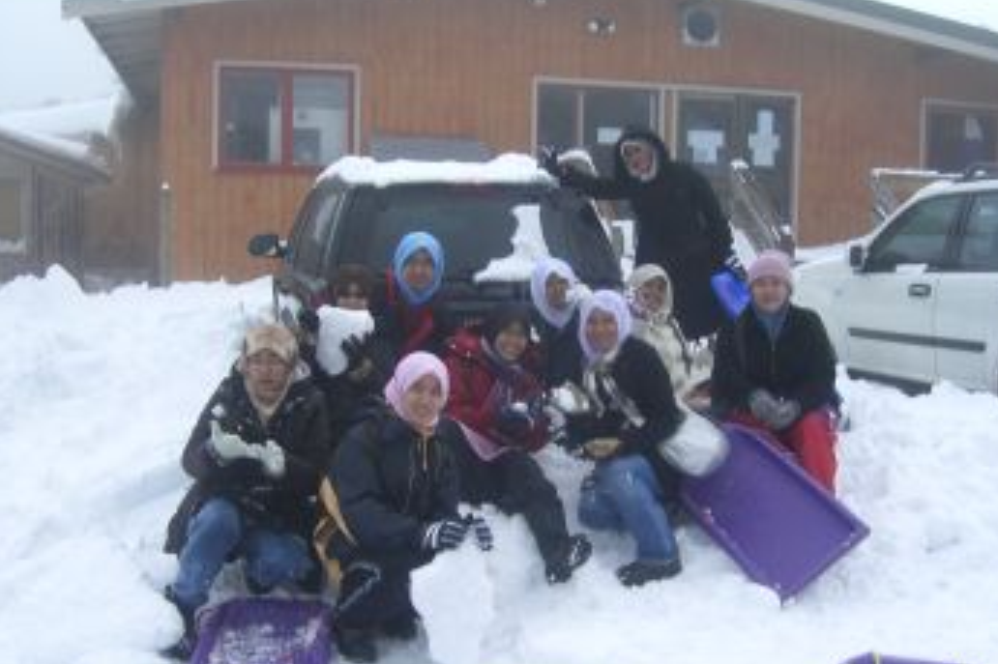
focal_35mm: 46
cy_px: 391
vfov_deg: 29.2
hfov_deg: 42.8
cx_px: 502
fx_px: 1275
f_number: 8
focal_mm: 7.9
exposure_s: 1/125
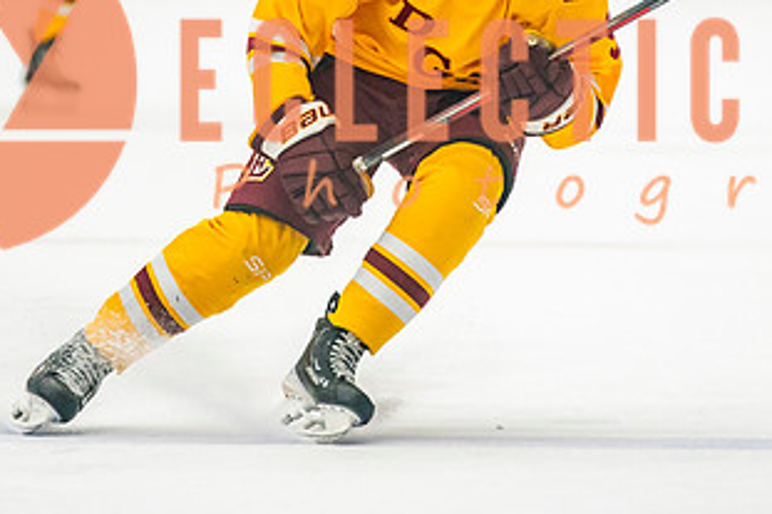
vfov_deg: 2.5
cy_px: 24
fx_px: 11616
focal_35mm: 542
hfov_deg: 3.8
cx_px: 456
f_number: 2.8
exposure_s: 1/640
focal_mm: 200
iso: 1250
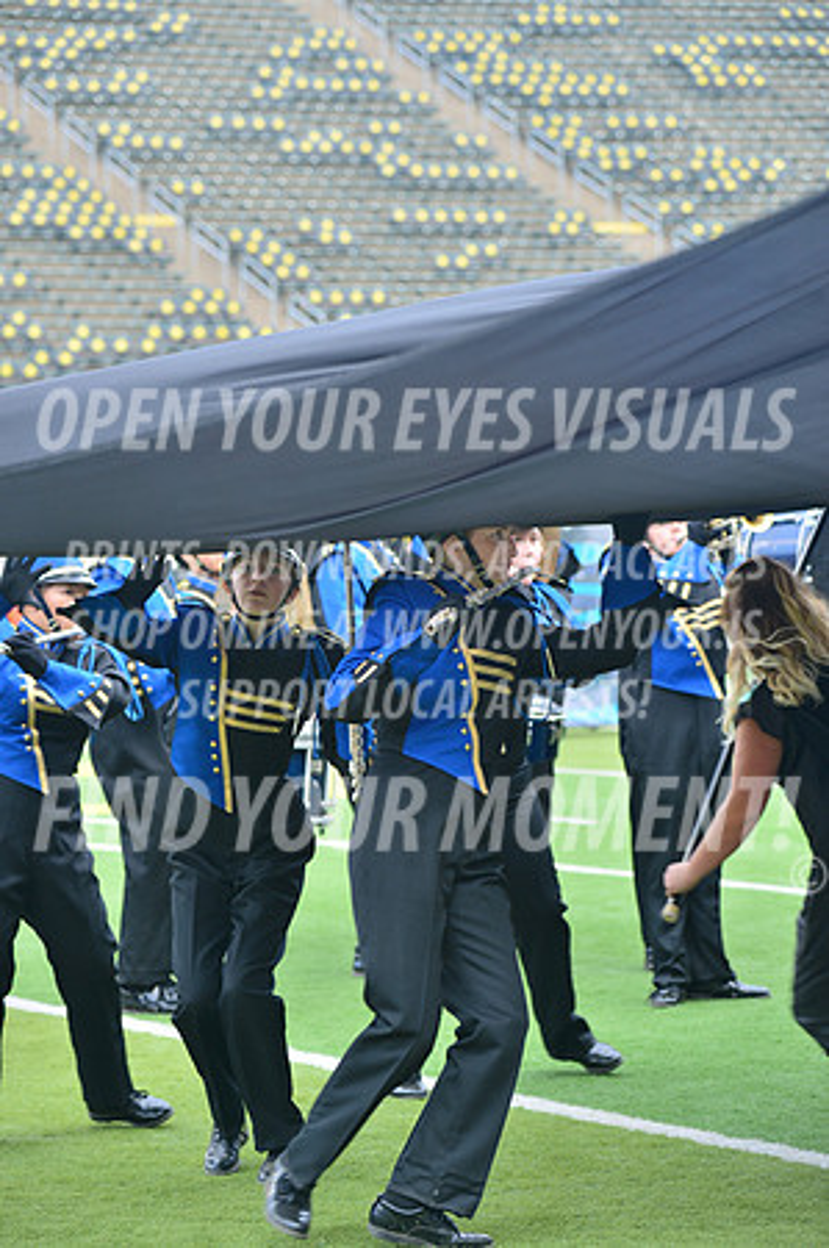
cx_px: 414
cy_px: 624
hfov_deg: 10.1
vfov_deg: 15.2
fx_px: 4674
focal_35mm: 135
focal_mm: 135
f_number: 5.6
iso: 125
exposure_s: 1/160
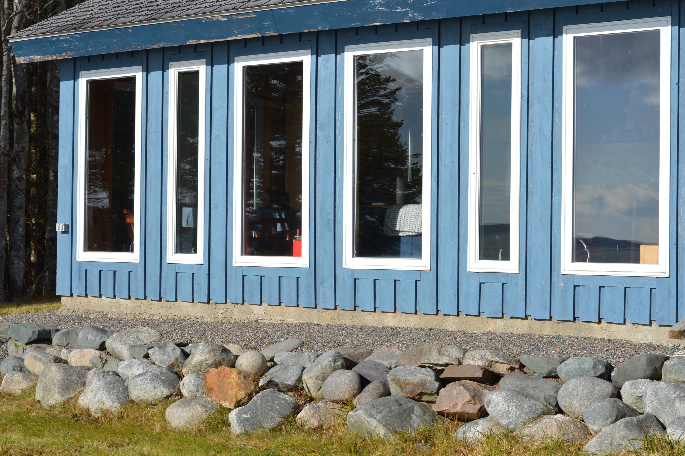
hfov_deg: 27.0
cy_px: 228
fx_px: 1426
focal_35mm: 75
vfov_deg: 18.1
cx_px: 342
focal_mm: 50
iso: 100
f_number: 9
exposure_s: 1/320
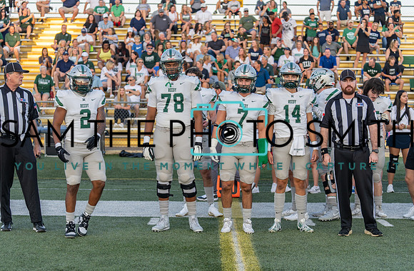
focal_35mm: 72
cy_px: 136
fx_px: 823
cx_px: 205
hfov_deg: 28.2
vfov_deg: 18.7
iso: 200
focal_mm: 70
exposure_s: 1/320
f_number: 2.8
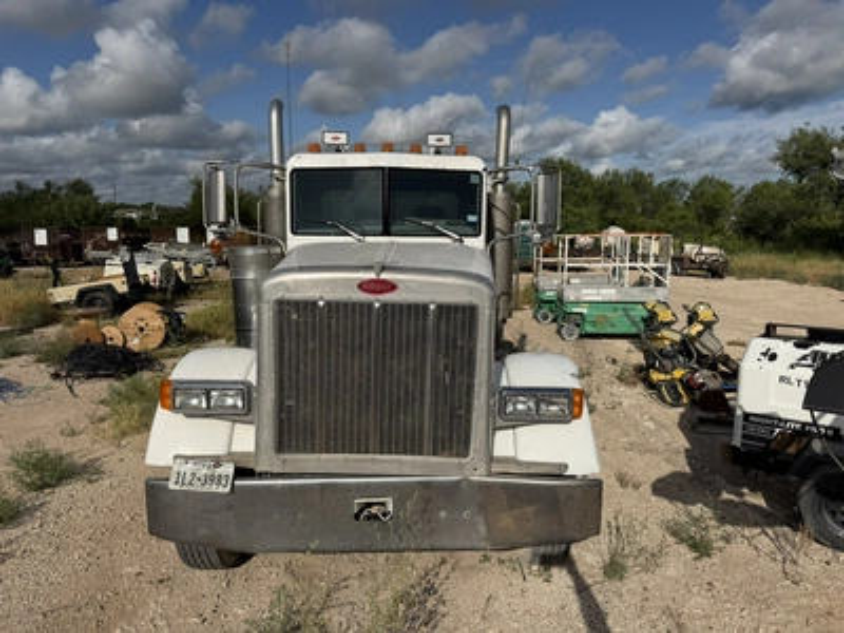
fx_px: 585
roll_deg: -0.3
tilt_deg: -8.5
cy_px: 316
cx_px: 422
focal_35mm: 24
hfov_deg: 71.6
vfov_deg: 56.8
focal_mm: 6.76
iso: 80
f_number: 1.78
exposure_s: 1/11905
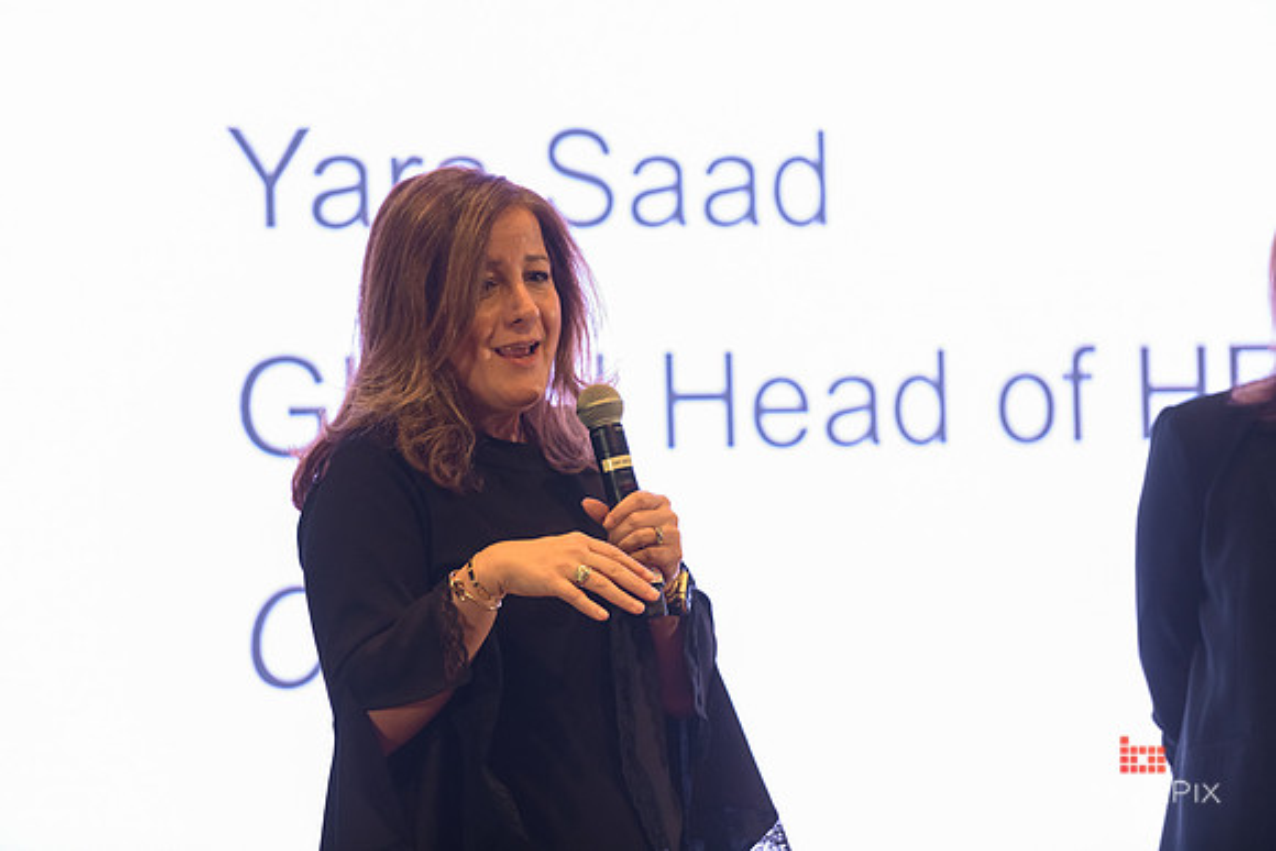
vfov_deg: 6.9
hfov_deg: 10.3
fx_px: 7090
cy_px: 426
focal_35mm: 200
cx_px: 638
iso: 1600
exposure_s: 1/200
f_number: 3.2
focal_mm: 200
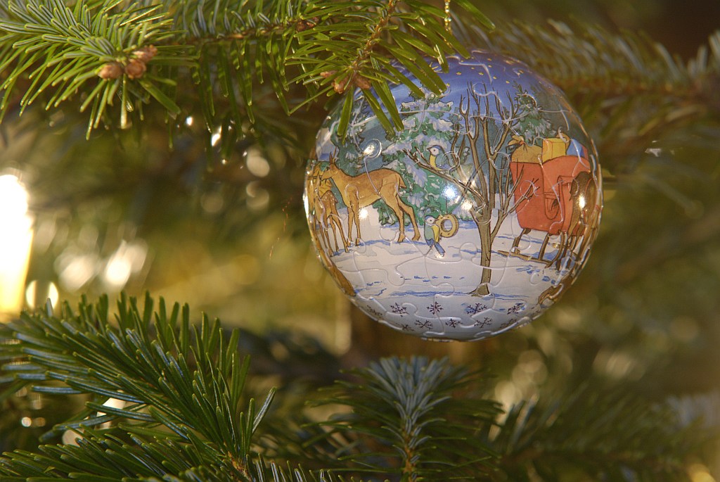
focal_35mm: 300
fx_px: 6006
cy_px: 241
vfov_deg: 4.6
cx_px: 360
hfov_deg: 6.9
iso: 320
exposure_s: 1.3
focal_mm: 200
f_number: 8
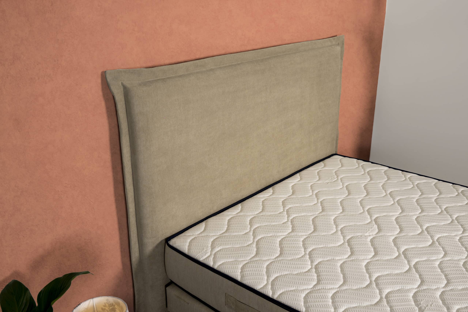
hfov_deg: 54.4
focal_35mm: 35
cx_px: 234
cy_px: 156
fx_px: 455
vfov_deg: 37.9
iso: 320
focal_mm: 35
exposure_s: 1/60
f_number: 8
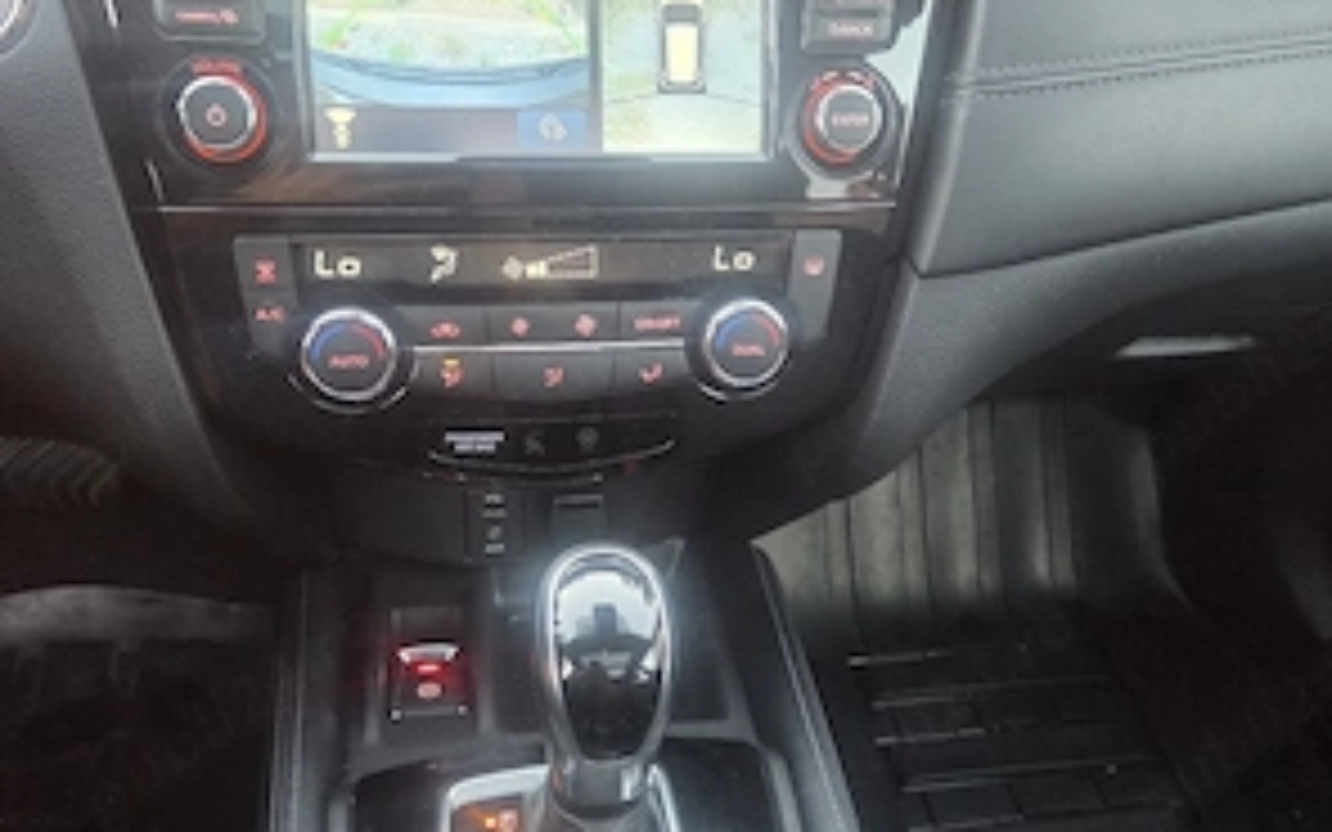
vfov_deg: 38.3
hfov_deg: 58.1
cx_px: 670
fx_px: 1198
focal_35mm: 33
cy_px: 418
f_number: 1.8
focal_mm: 5.4
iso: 1250
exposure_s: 1/55.6
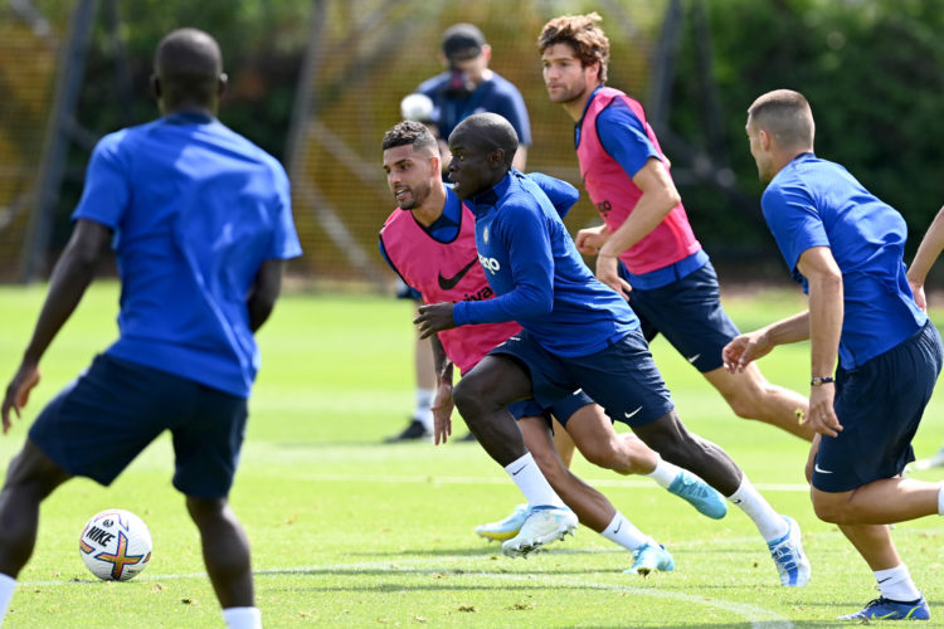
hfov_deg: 5.2
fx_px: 10488
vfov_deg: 3.4
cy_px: 314
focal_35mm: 400
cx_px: 472
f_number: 4
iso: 400
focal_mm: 400
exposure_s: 1/1600
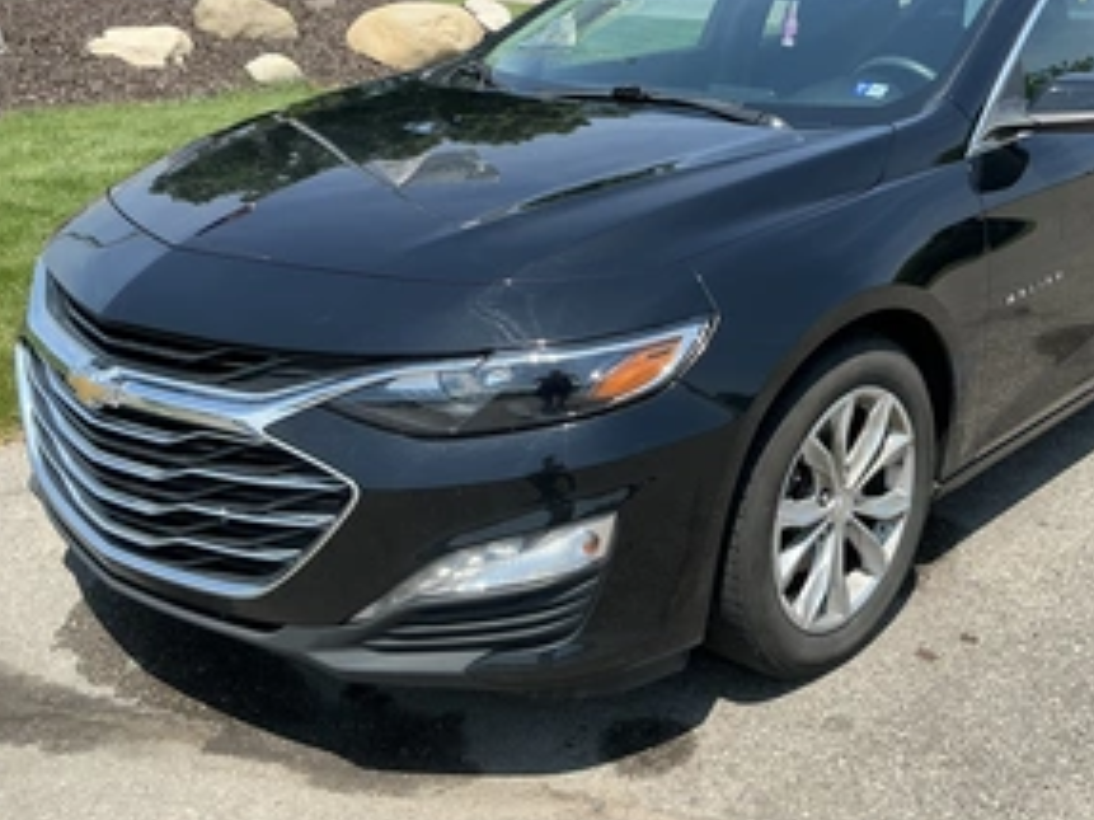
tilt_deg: -13.3
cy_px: 317
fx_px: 1232
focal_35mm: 39
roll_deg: -1.5
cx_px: 705
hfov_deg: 47.3
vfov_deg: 36.6
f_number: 1.8
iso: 25
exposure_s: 1/1076
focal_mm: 3
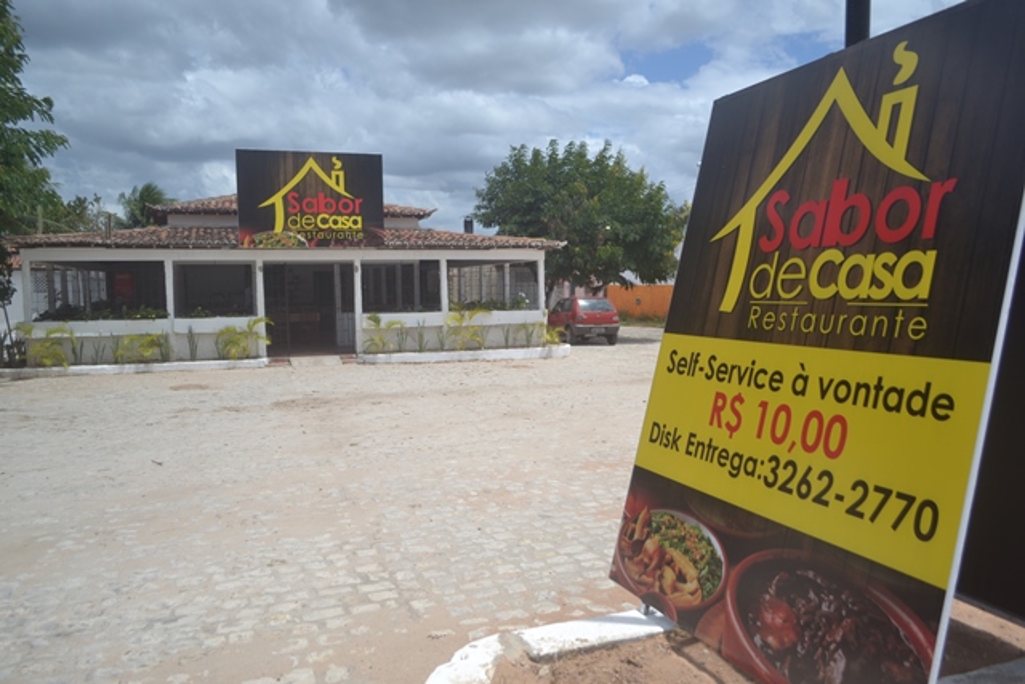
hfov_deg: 67.4
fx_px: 769
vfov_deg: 48.0
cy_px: 342
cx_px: 512
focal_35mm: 27
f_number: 3.5
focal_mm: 18
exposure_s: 1/1600
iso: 100
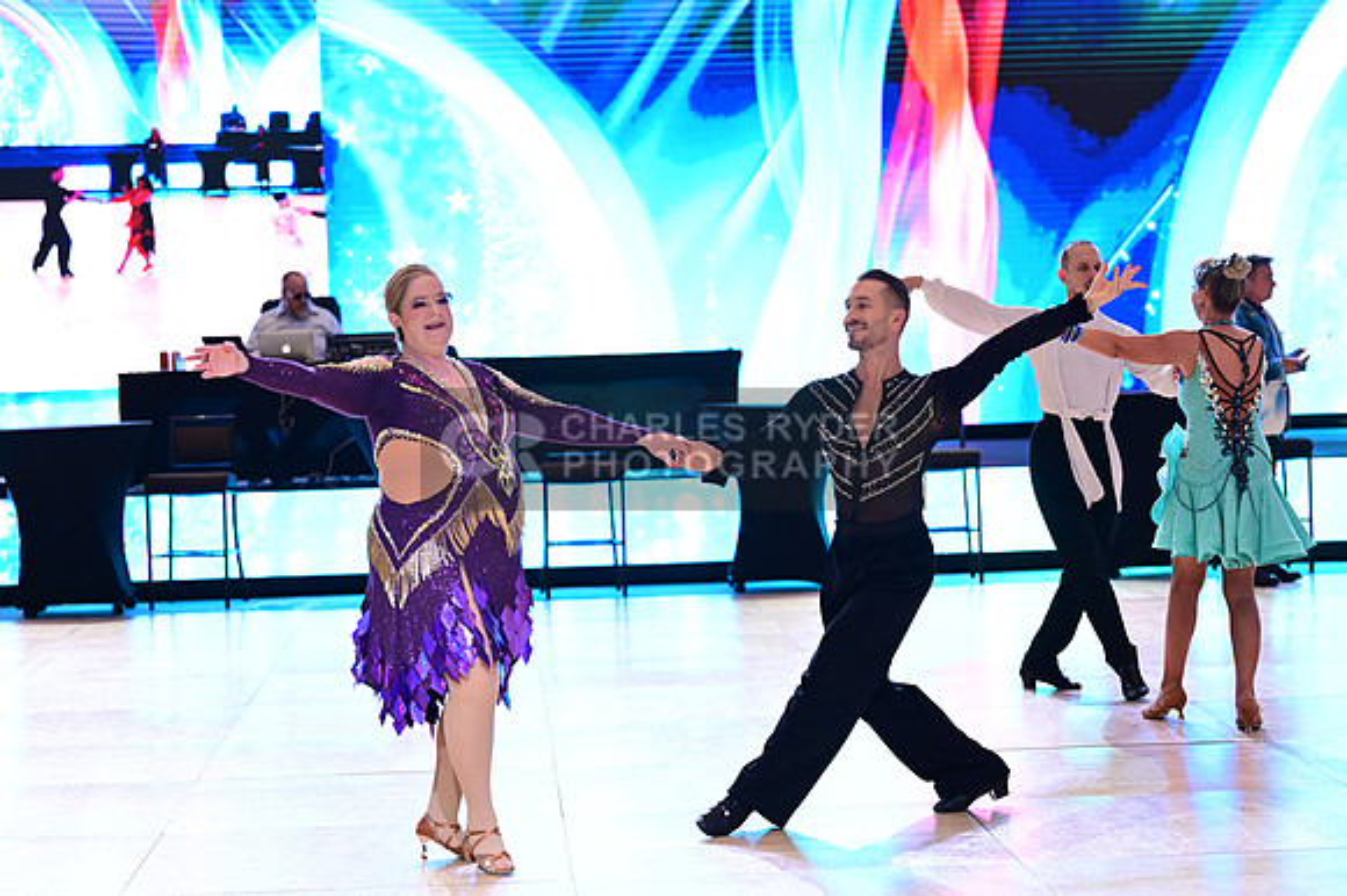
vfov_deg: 15.7
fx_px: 3253
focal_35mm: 87
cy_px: 448
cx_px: 674
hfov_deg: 23.4
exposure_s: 1/400
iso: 2000
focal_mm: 87
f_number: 2.8
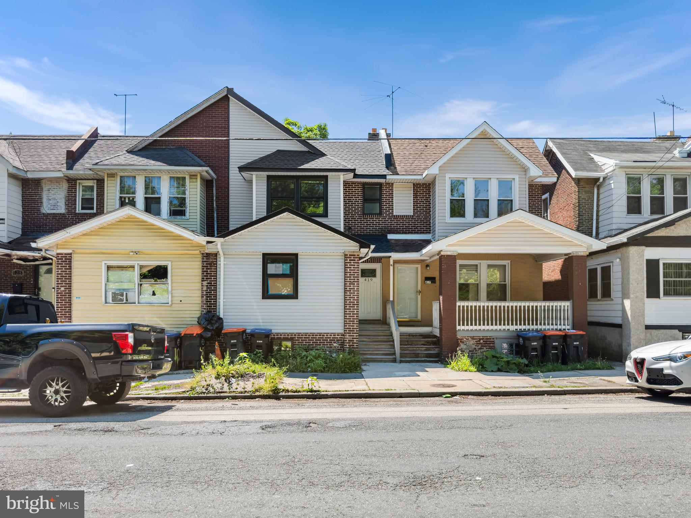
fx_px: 479
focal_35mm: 24
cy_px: 259
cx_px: 346
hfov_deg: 71.6
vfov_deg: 56.8
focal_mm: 6.76
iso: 64
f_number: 1.8
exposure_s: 1/2500
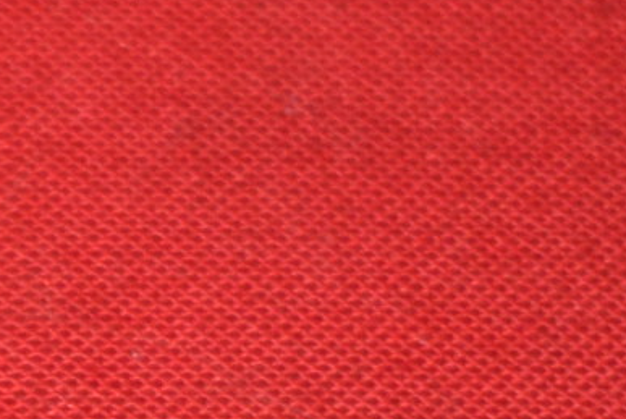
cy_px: 832
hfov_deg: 4.3
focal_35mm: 464
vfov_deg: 3.0
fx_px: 8077
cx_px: -1126
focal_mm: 40
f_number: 5
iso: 400
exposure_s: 1/200
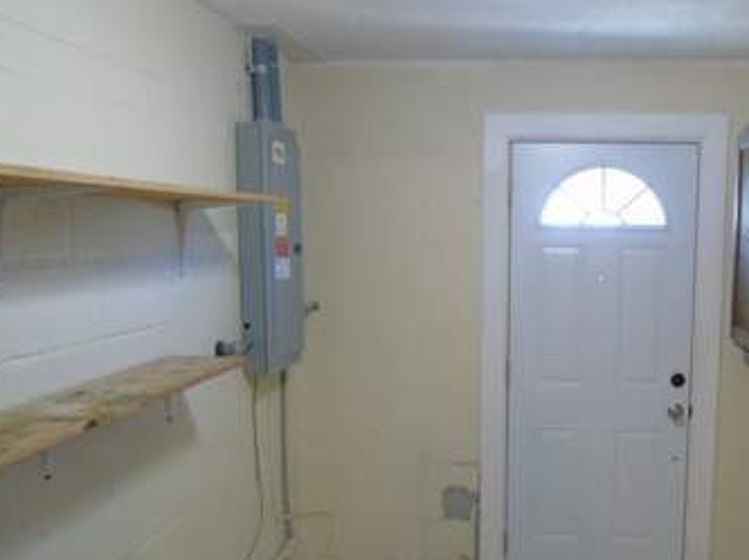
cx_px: 524
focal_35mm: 36
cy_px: 327
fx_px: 778
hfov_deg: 50.1
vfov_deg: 39.5
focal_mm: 4.4
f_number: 3.4
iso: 500
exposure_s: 1/20
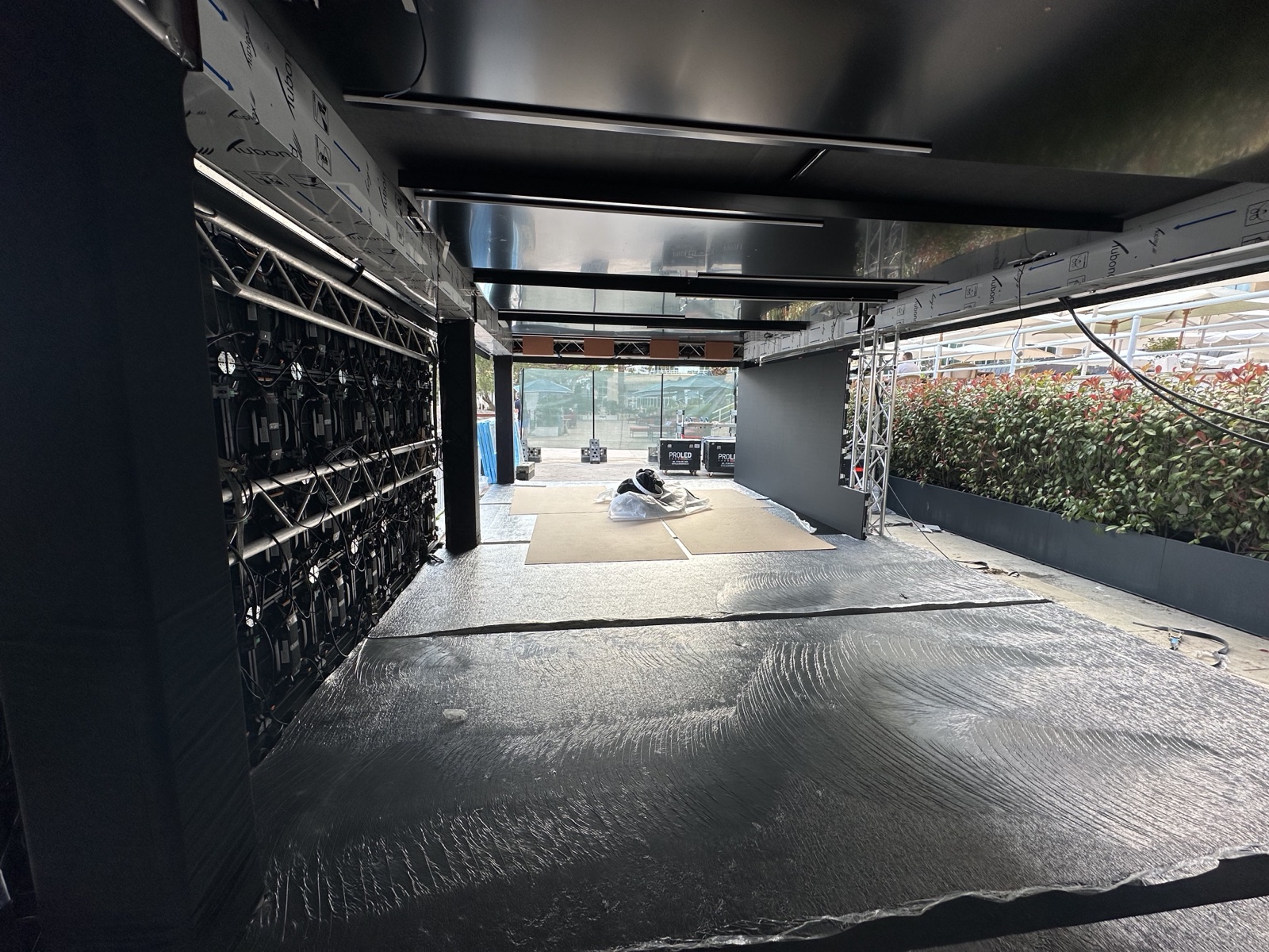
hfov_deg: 102.1
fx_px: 513
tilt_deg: -7.6
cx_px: 634
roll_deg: -1.3
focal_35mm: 14
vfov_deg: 85.7
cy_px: 476
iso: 40
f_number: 2.2
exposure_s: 1/182
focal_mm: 2.22
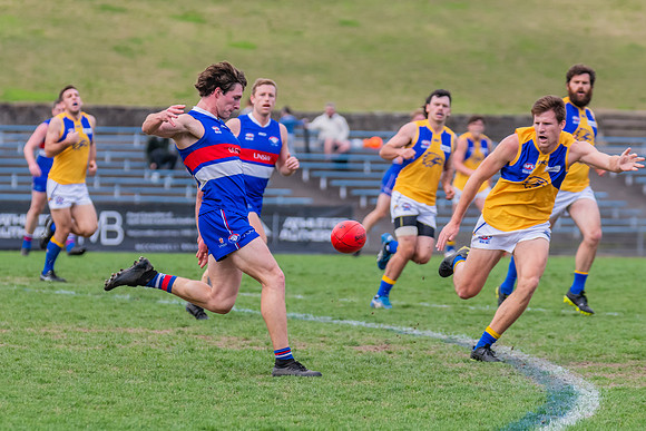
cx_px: 261
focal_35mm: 392
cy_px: 187
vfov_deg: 3.5
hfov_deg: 5.3
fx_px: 7029
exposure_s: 1/1600
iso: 800
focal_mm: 240
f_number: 5.6
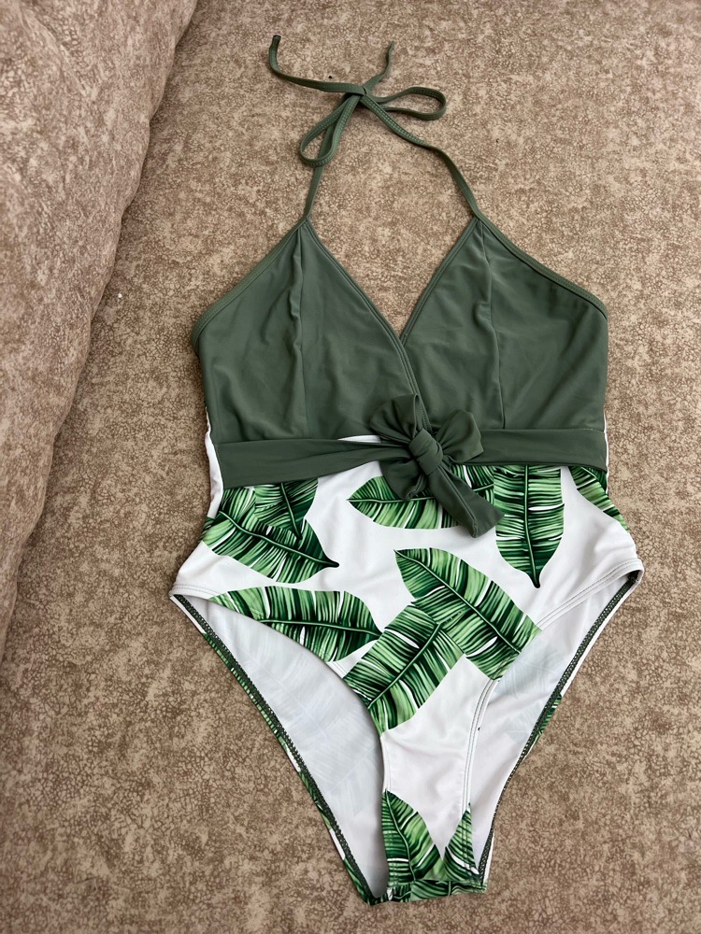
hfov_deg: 53.1
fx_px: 702
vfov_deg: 67.3
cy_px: 467
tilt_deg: -70.2
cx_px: 350
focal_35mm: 26
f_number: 1.5
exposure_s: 1/50
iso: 250
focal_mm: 5.7
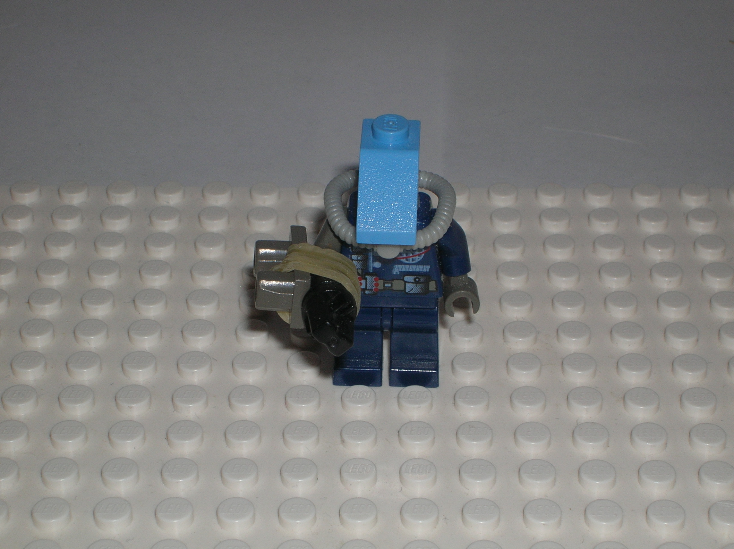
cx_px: 367
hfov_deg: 21.6
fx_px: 1928
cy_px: 274
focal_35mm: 91
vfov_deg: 16.2
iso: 50
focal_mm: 15.2
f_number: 9
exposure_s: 1/60.1
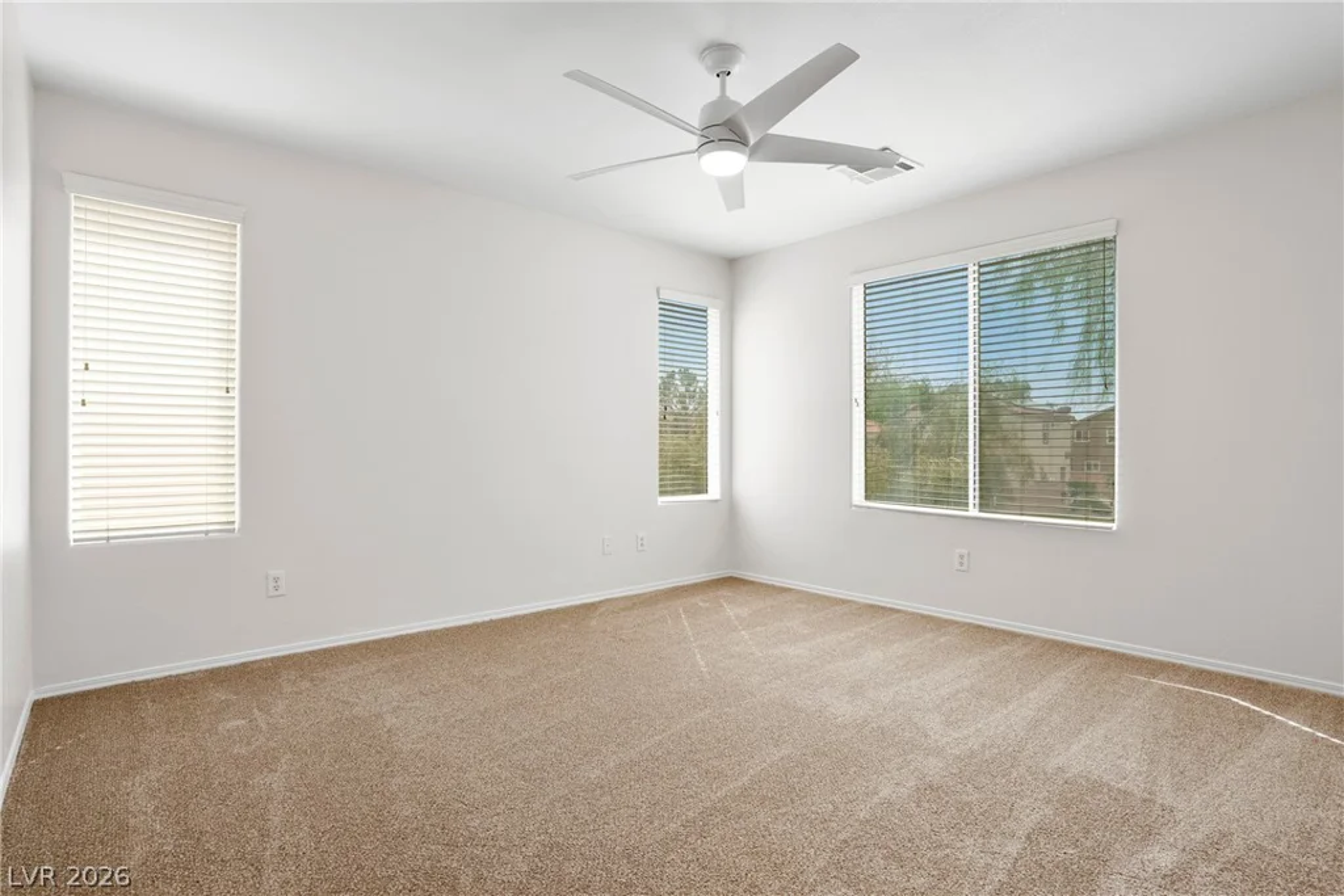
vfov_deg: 70.5
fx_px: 635
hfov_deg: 93.3
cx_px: 672
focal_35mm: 17
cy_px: 448
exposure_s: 1/30
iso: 800
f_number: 9
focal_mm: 17
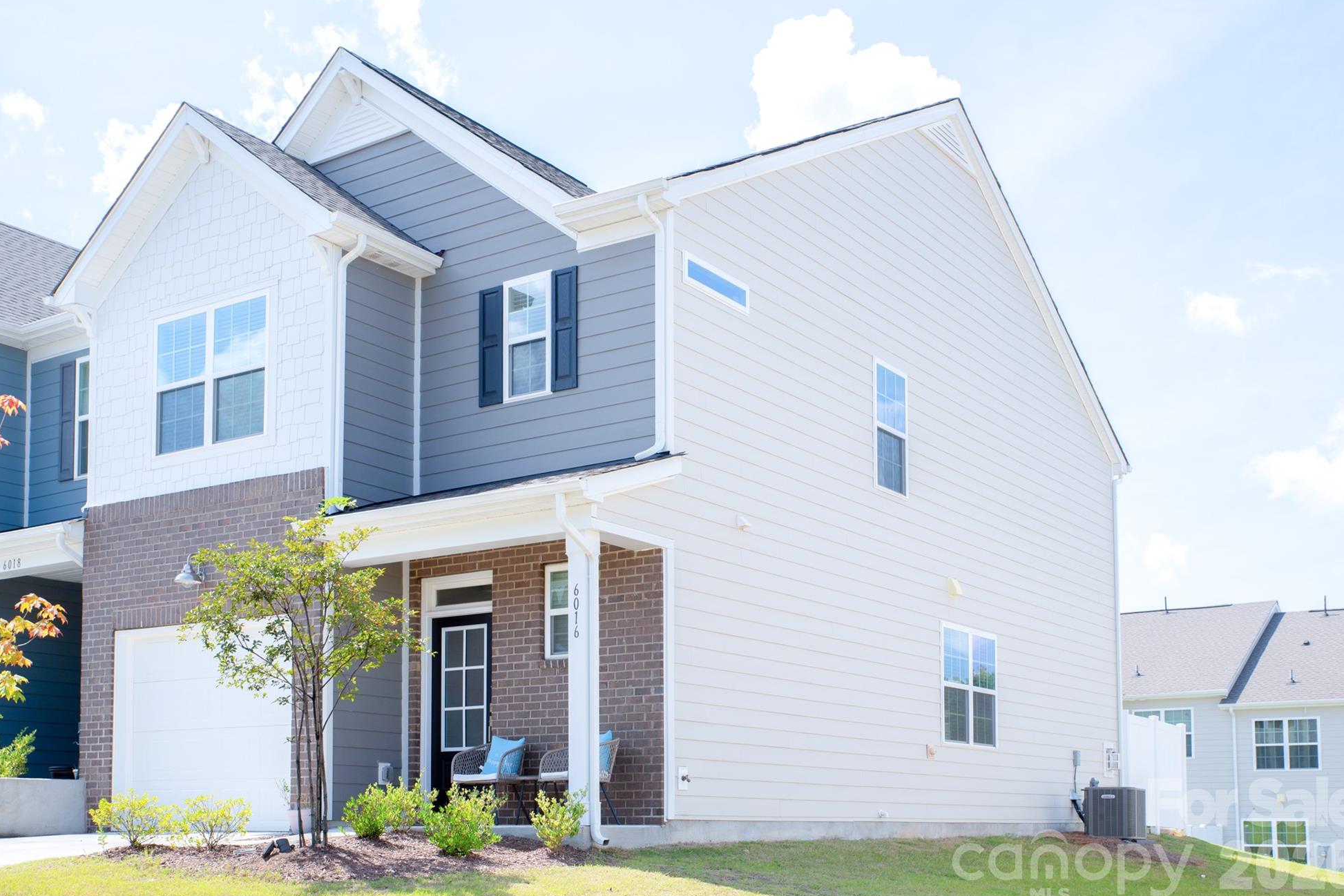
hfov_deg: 48.5
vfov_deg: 33.4
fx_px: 1493
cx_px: 661
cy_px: 442
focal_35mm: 40
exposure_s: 1/250
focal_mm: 38
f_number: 7.1
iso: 160
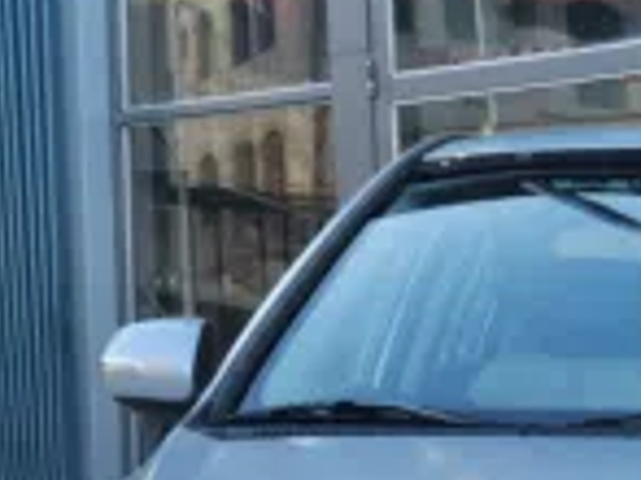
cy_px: 877
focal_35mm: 100
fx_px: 1850
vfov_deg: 13.2
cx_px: 654
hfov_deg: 19.1
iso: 32
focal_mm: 5.4
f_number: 1.8
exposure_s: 1/180
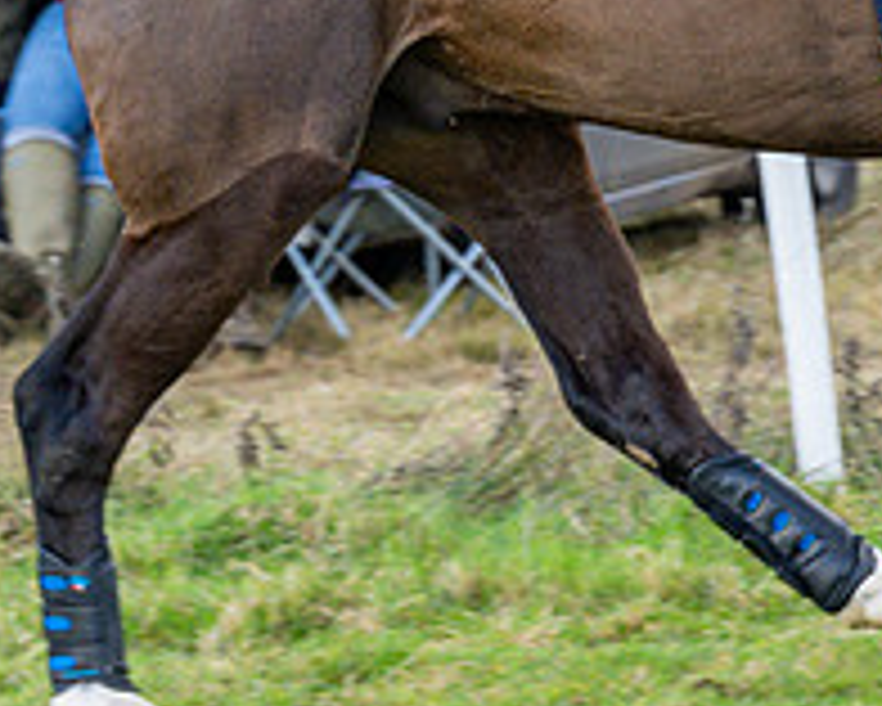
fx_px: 15983
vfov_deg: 2.5
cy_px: 26
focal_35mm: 612
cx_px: 814
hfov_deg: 3.2
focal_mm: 115
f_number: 4
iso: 500
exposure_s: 1/1000
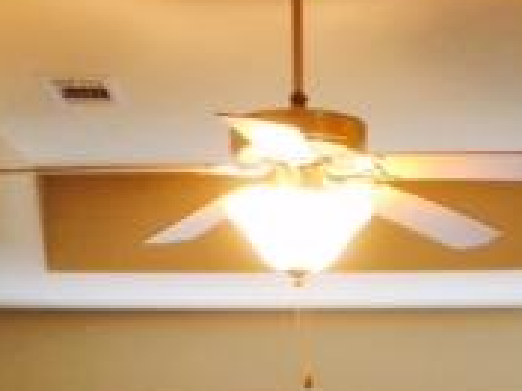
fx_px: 1644
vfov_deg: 12.6
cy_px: 669
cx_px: 371
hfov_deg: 18.0
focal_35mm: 109
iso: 125
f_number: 2.2
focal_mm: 4.12
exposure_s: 1/30
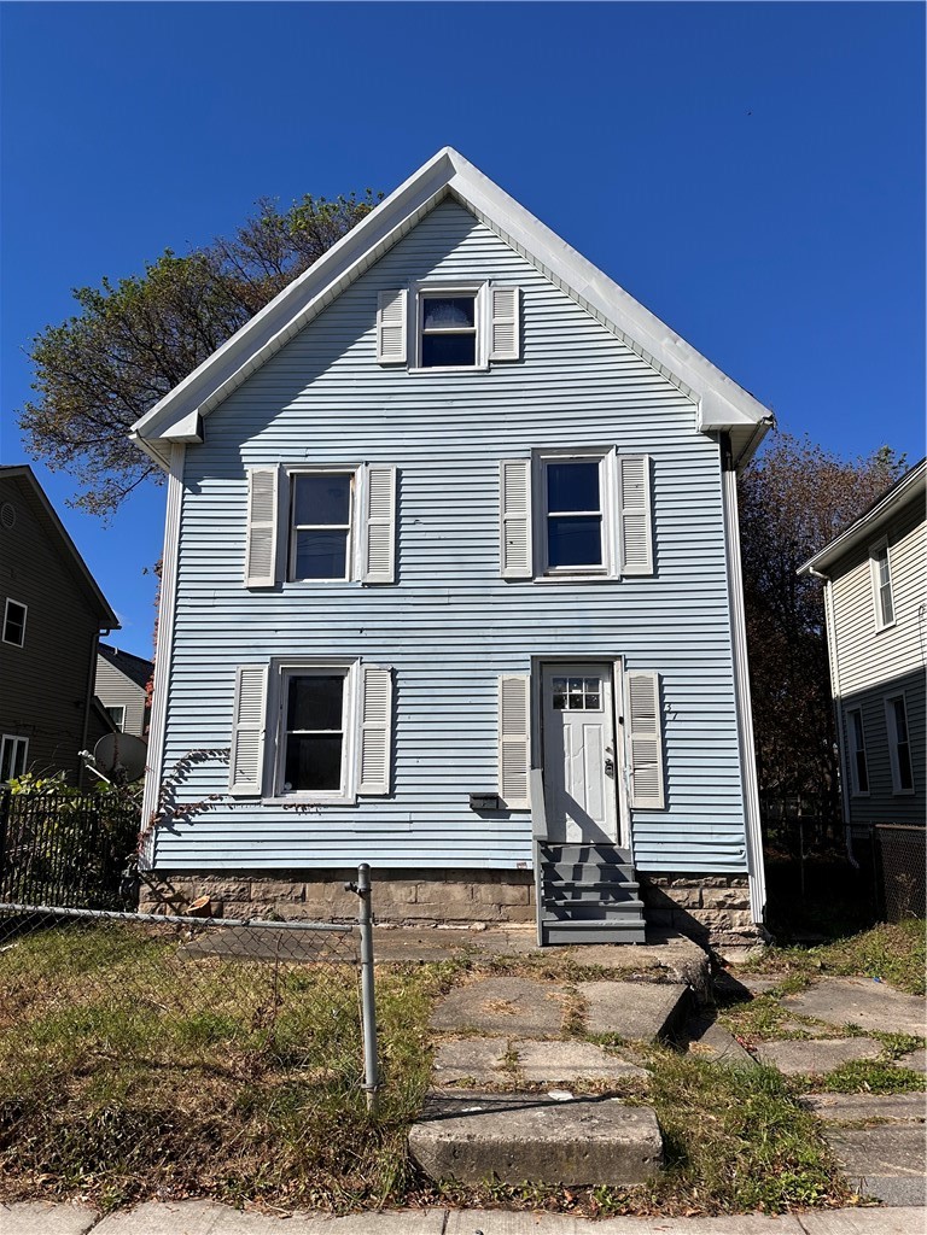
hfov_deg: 56.8
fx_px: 857
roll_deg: -1.0
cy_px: 618
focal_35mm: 24
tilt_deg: +12.5
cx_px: 464
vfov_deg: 71.6
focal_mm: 6.86
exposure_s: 1/6623
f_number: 1.78
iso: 80
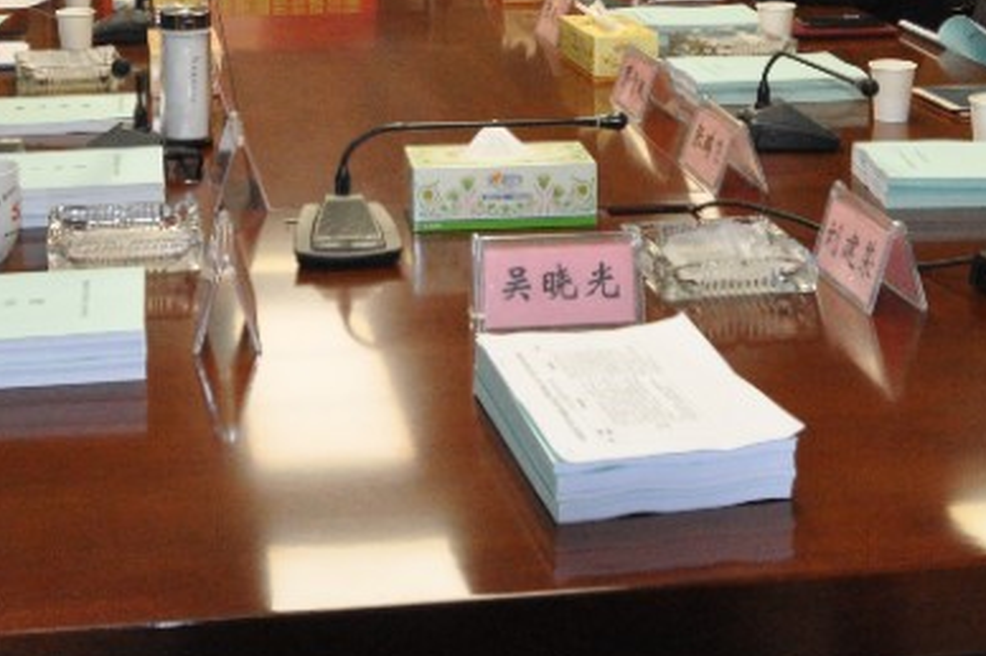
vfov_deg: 13.9
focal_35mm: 95
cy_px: -153
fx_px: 2600
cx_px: 432
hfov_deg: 21.5
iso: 2000
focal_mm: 24
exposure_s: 1/200
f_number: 8
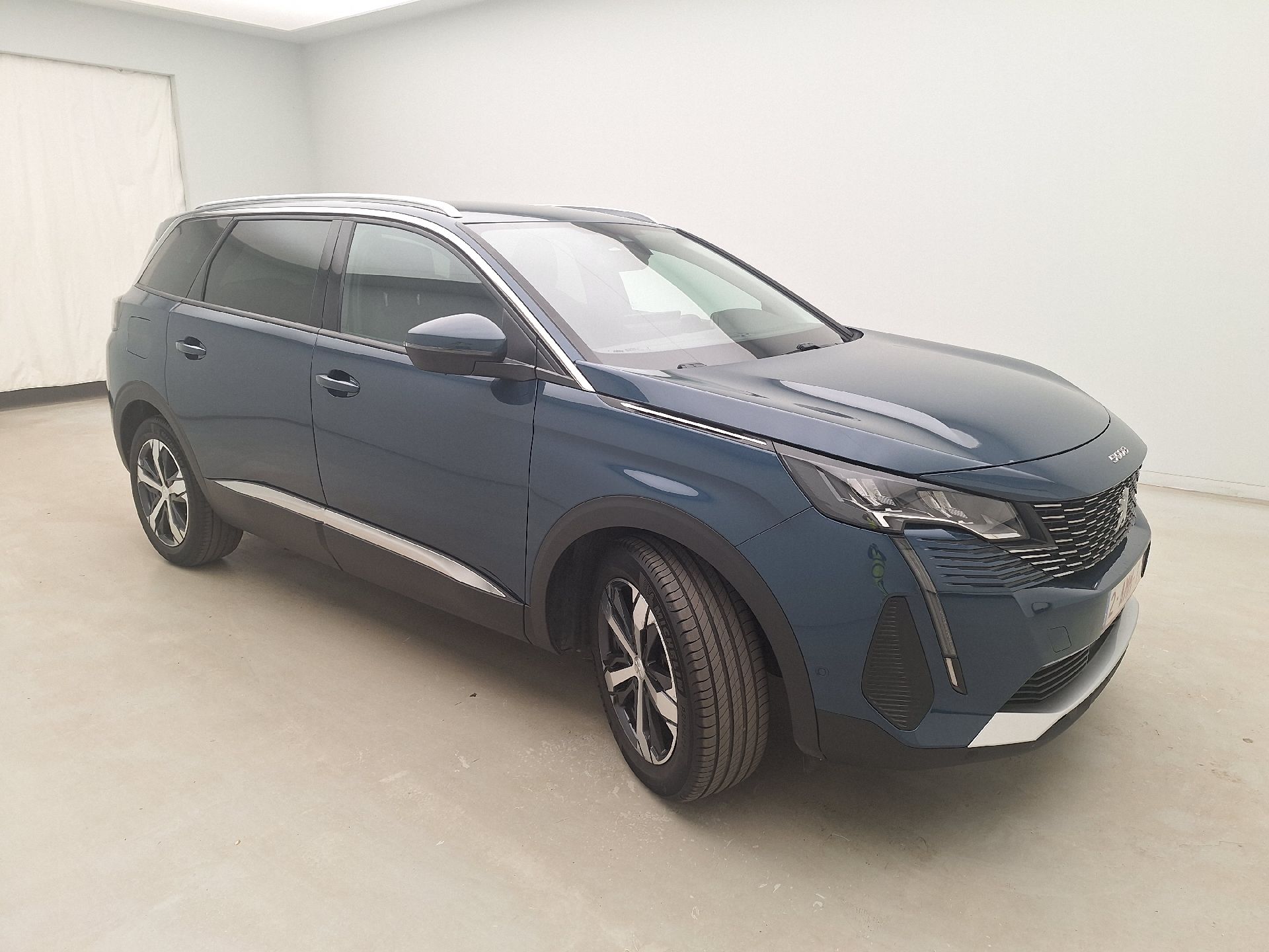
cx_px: 634
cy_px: 476
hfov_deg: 73.9
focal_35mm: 23
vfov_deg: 58.9
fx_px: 843
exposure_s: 1/100
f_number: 1.8
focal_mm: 5.54
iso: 64
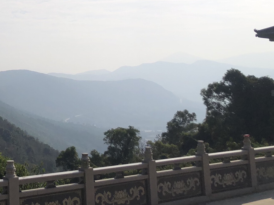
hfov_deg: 28.6
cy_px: 21
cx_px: -19
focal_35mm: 62
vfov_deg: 23.0
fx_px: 491
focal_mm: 3.99
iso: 25
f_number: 1.8
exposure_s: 1/9615
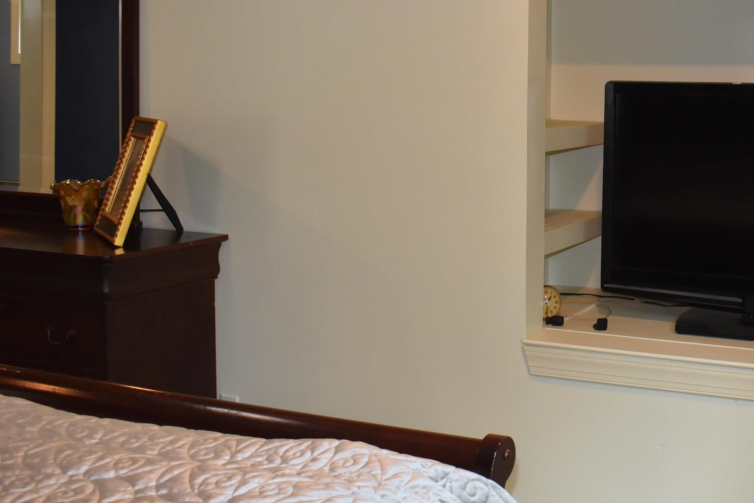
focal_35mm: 51
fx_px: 1068
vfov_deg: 26.3
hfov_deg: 37.2
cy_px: 158
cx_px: 629
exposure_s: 1/100
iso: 800
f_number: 5
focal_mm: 20
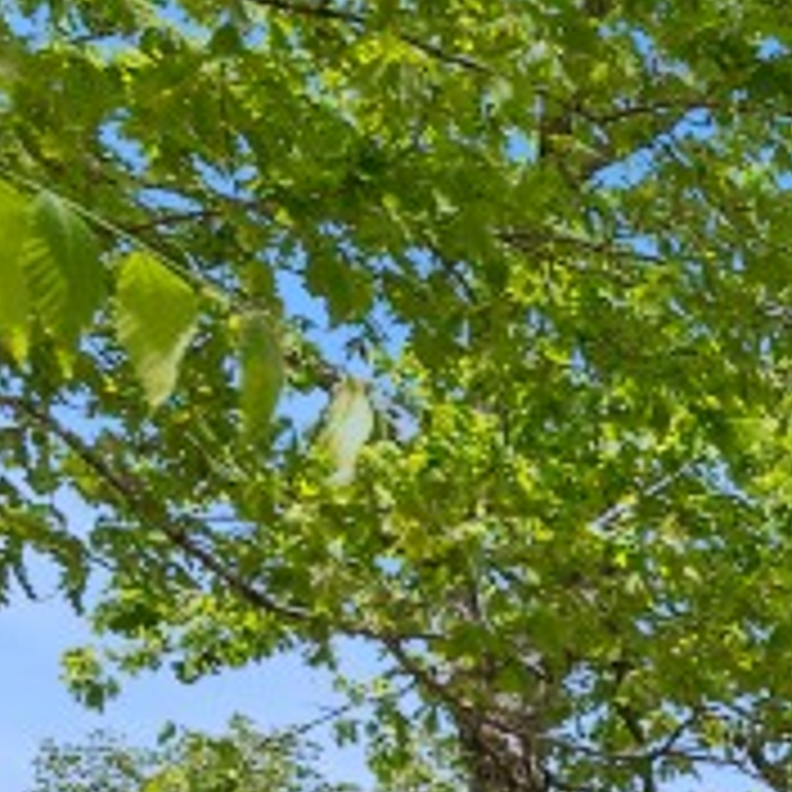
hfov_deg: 8.4
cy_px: 1890
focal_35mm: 116
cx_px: 3082
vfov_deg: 12.1
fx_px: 3003
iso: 400
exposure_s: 1/800
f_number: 5.6
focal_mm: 8
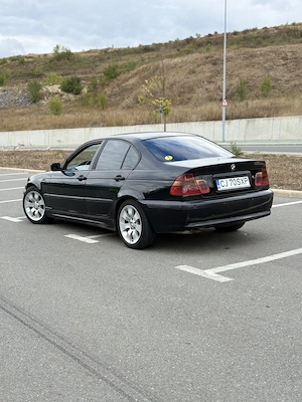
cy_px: 201
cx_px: 151
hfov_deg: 30.3
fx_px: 558
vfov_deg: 39.7
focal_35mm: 48
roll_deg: +0.3
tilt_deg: -6.4
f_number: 1.78
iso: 80
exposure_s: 1/1403
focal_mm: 6.76
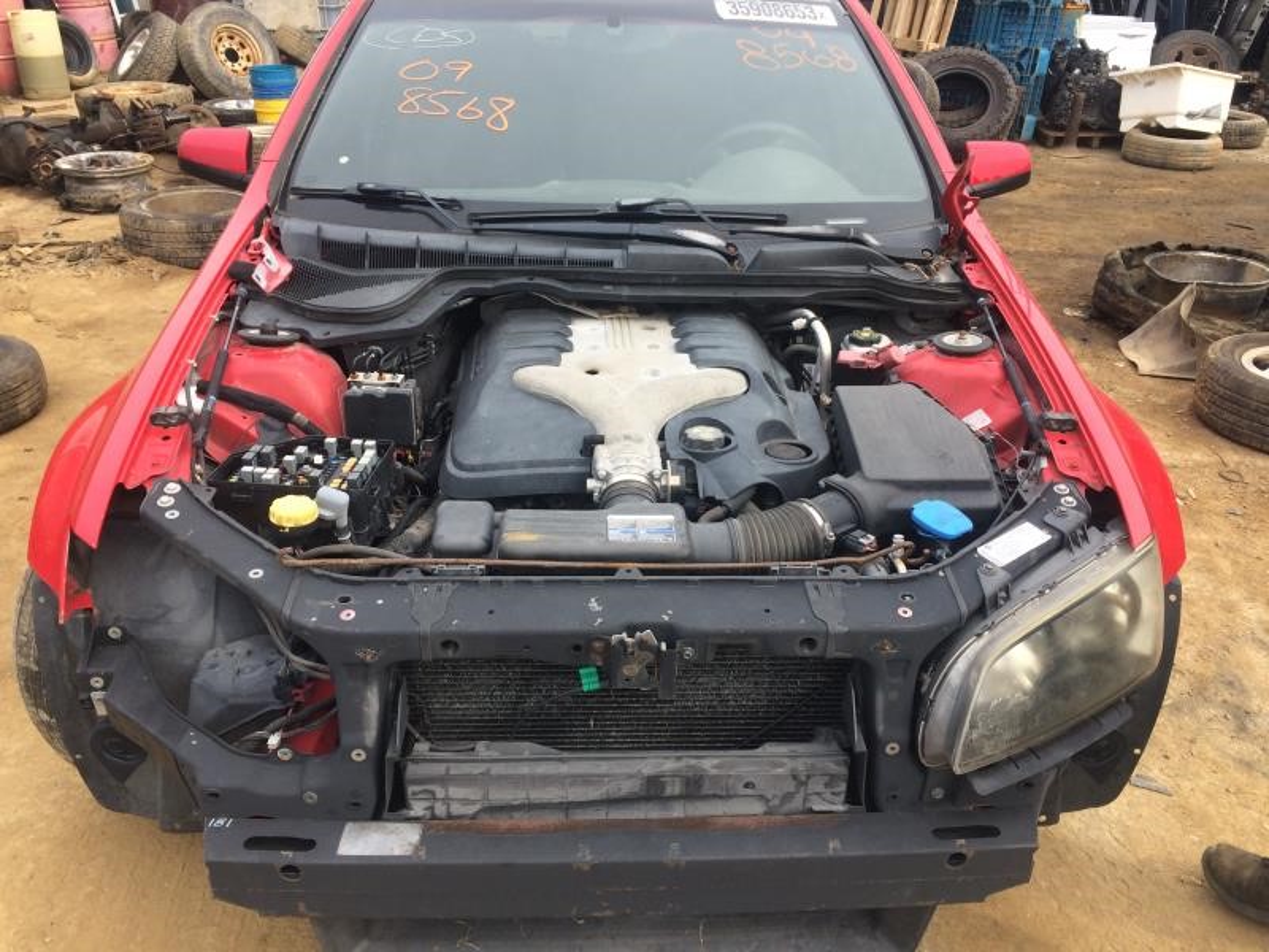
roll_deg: -1.0
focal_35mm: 29
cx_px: 634
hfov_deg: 61.7
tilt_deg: -25.3
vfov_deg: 48.2
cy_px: 476
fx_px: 1063
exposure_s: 1/513
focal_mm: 4.15
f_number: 2.2
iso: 32
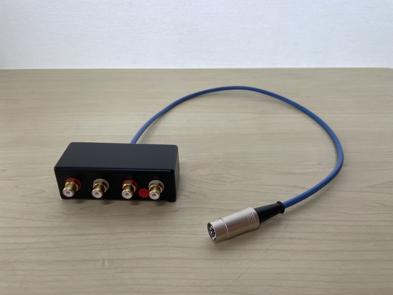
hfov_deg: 67.3
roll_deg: +0.4
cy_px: 148
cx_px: 196
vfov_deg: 53.1
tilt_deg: -36.2
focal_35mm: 26
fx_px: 295
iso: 80
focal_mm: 4.2
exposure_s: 1/100
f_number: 1.6
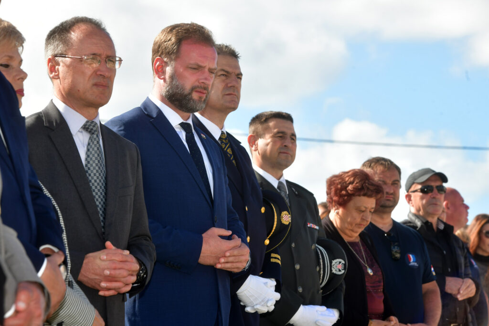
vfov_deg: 9.8
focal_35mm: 140
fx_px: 1902
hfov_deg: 14.7
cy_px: 163
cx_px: 244
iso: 320
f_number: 11
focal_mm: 140
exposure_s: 1/250
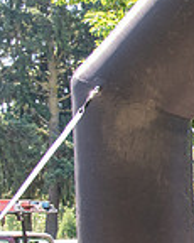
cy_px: 235
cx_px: 484
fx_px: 977
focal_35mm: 136
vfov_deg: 14.0
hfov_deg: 9.8
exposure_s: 1/400
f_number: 4
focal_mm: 24
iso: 500
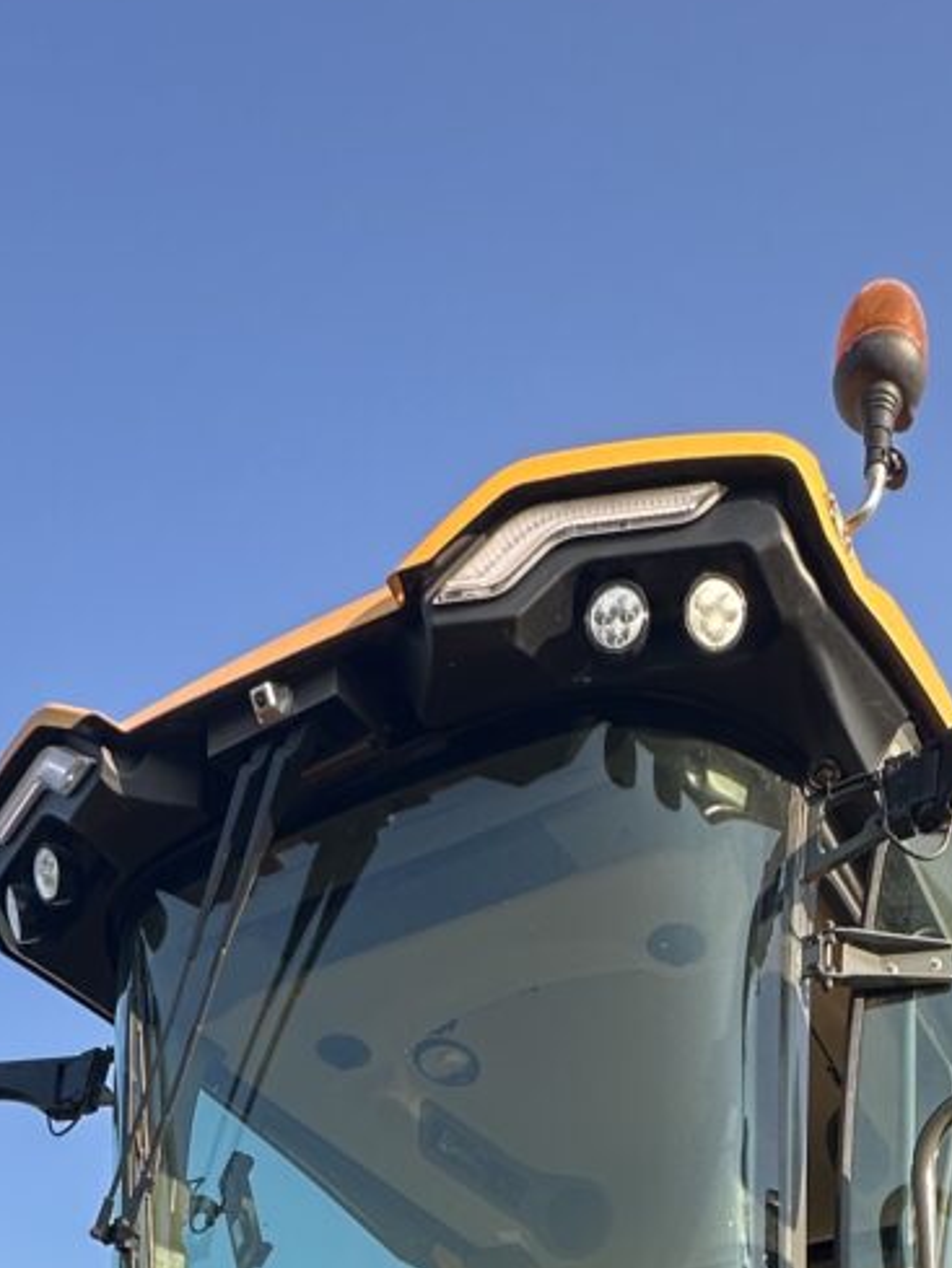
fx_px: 1613
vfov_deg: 28.8
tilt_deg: +7.0
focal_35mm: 44
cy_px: 1870
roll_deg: -3.0
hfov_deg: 32.8
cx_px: 571
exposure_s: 1/380
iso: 40
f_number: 2.2
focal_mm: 2.22
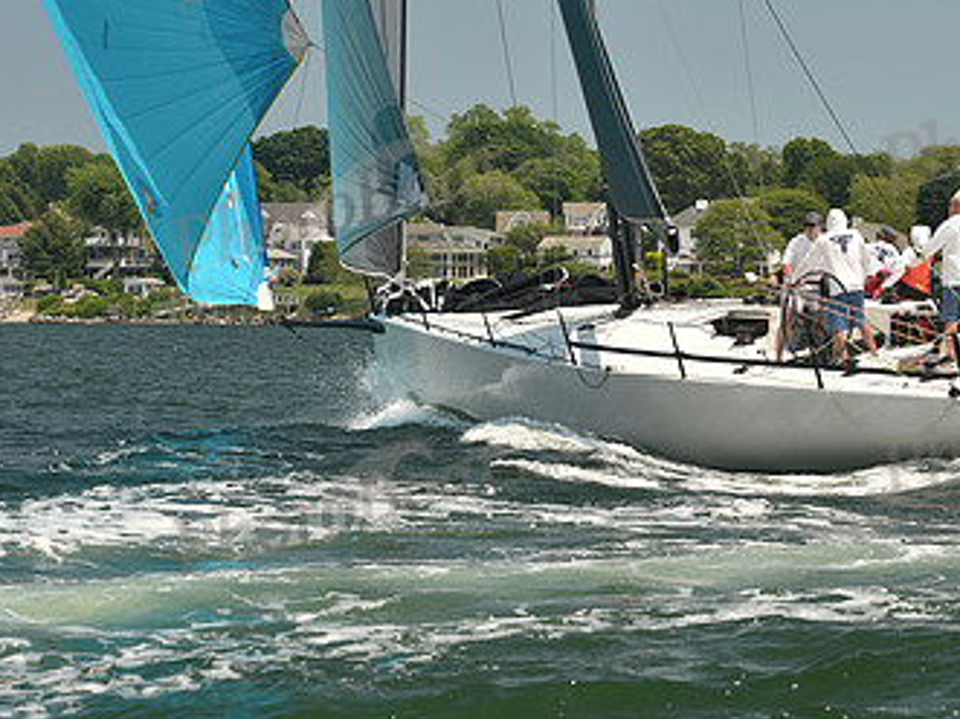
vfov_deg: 12.5
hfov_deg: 16.6
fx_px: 3271
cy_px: 309
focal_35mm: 118
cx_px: 734
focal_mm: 70
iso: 250
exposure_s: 1/640
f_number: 6.3
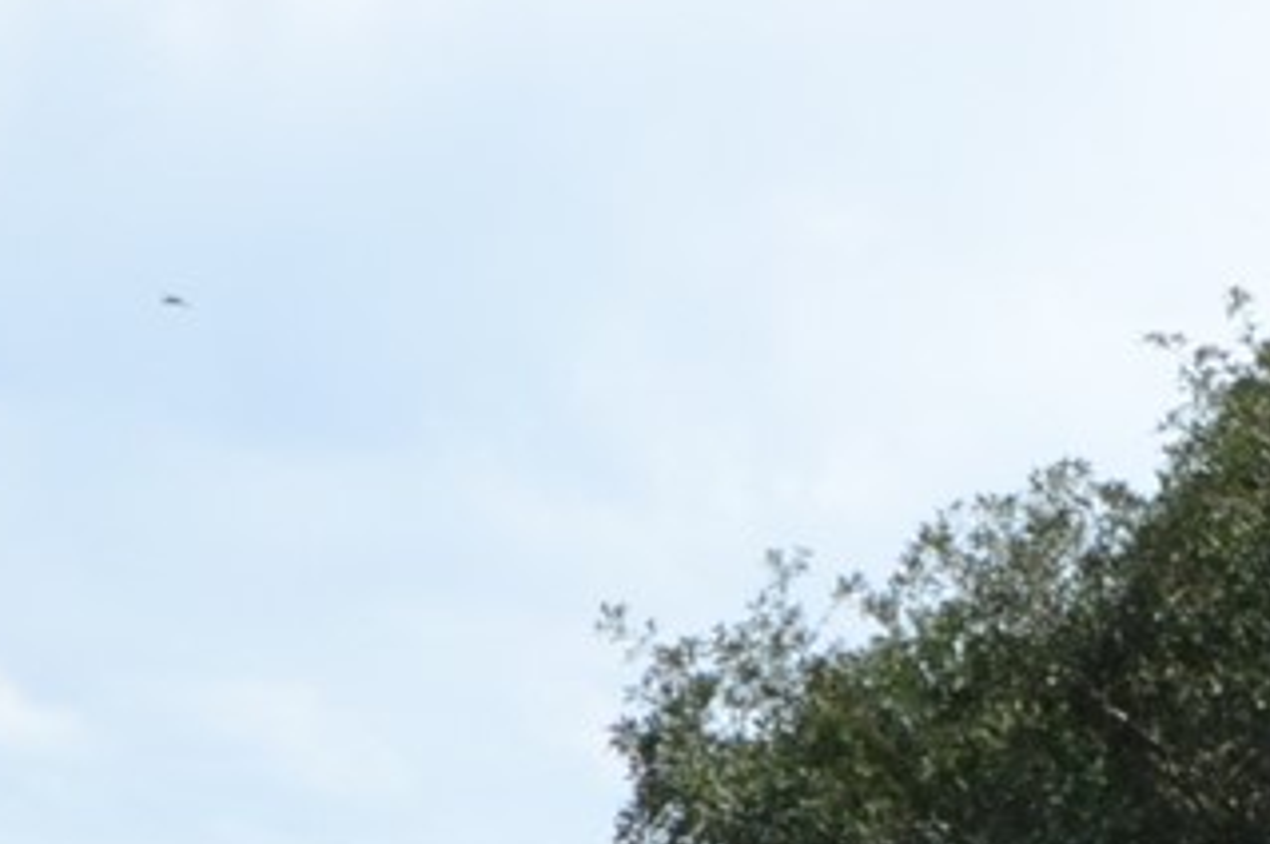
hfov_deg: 9.1
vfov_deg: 5.8
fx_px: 7929
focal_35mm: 225
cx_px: 1338
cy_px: 2162
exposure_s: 1/200
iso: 100
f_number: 7.1
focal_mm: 22
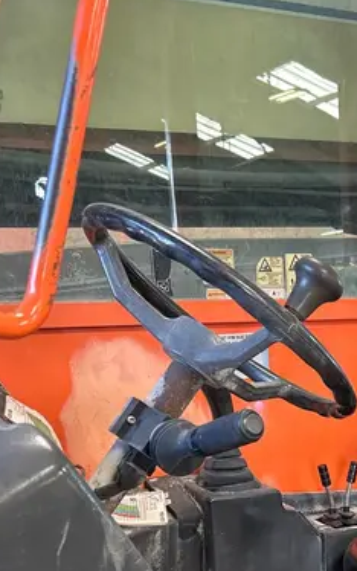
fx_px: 840
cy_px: 535
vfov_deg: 34.9
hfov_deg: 22.7
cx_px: 383
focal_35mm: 54
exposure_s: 1/75
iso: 125
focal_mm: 5.7
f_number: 1.5
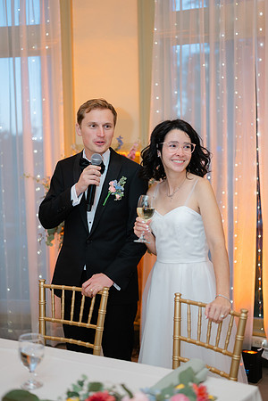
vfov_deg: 39.6
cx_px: 134
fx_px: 558
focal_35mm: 50
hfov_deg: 27.0
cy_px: 200
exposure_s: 1/100
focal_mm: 50
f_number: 1.8
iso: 320
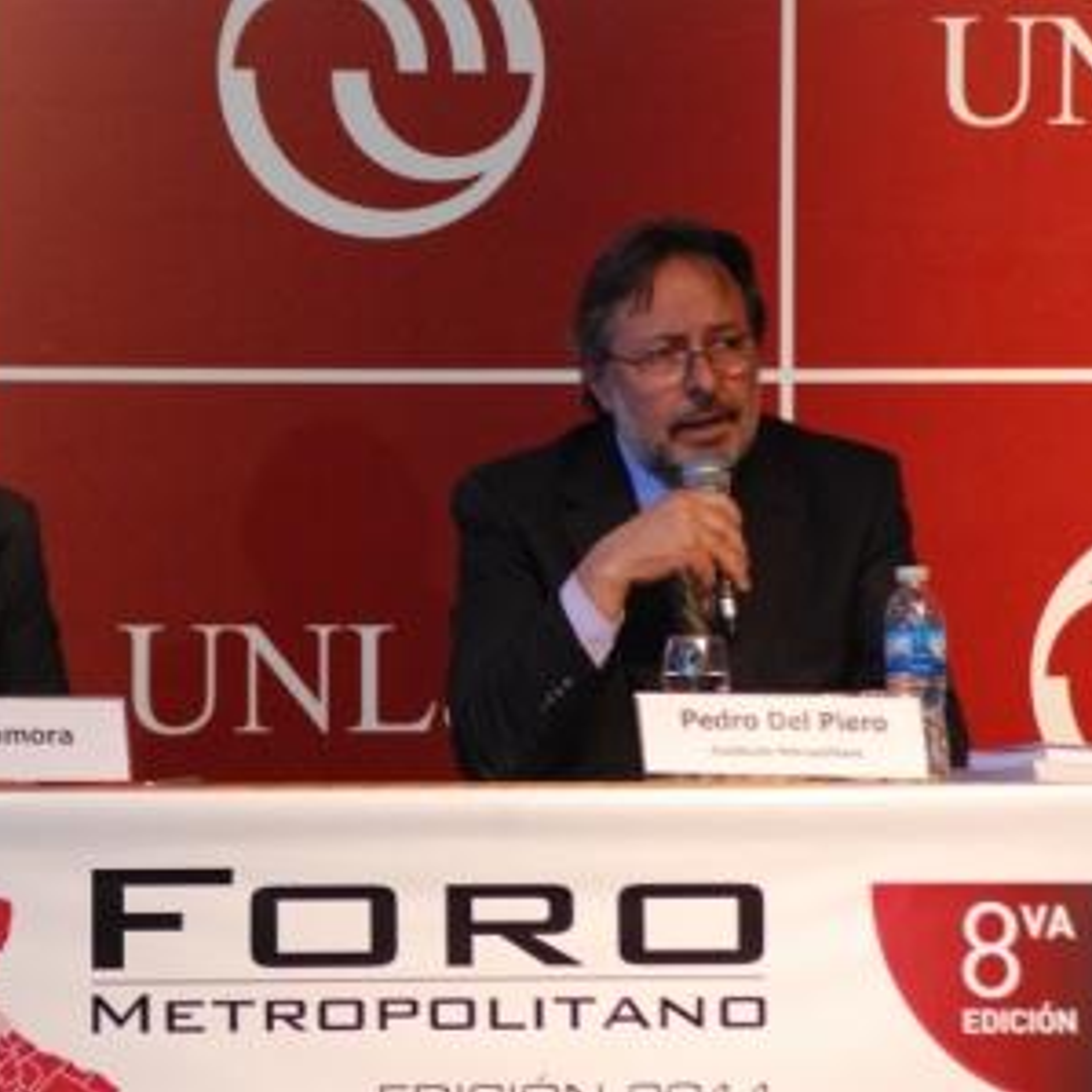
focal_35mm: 278
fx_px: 9909
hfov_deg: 6.3
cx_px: 303
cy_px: 546
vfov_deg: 6.3
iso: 1600
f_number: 5.6
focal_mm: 145
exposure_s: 1/60
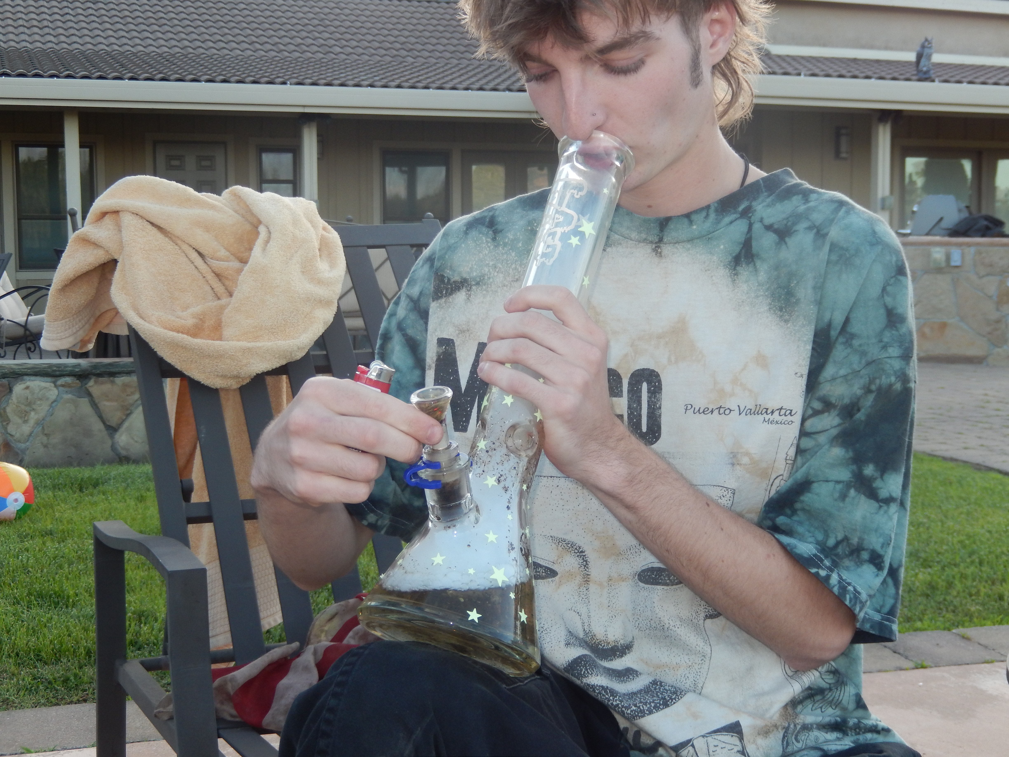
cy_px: 378
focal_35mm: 51
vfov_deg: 28.6
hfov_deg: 37.5
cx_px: 504
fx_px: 1487
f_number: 4.5
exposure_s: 1/100
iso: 125
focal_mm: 9.2
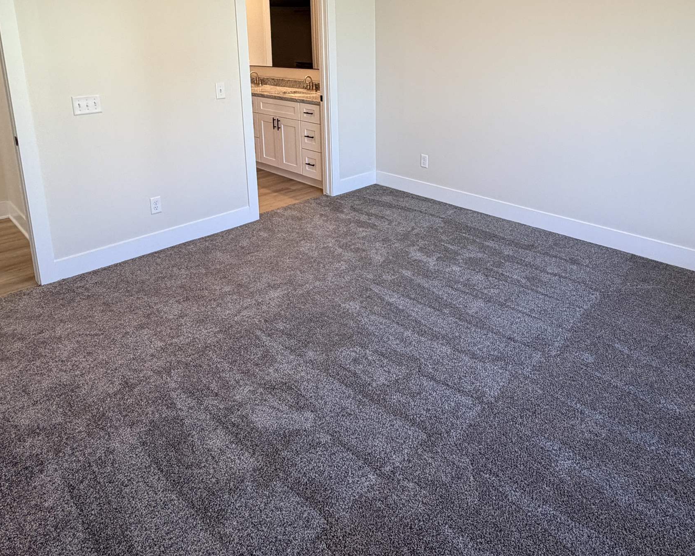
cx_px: 363
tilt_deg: -12.2
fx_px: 514
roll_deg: +1.0
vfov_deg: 54.4
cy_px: 145
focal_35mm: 25
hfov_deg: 68.1
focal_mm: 2.22
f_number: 2.2
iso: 160
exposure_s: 1/120
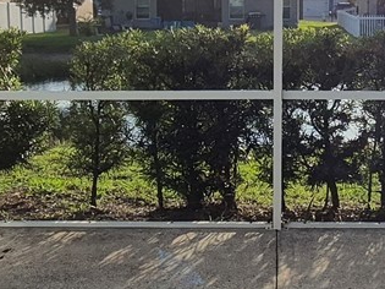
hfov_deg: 28.9
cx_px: 297
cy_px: 118
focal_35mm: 66
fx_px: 734
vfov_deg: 22.2
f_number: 2.2
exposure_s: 1/1508
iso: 50
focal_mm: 1.74
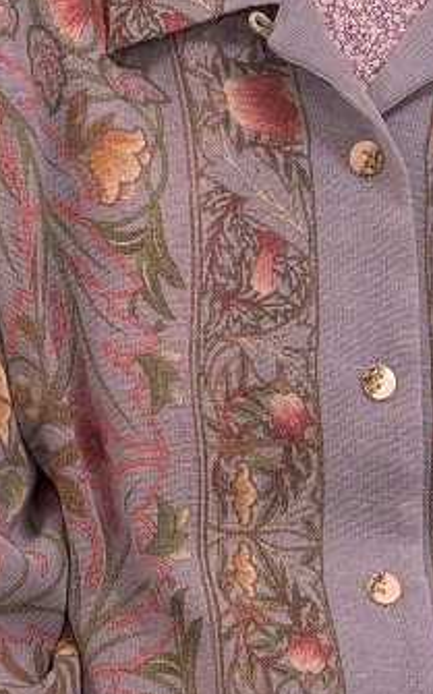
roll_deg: -5.6
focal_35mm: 141
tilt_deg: -20.8
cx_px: 230
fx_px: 2666
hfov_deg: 9.3
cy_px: 342
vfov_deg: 14.8
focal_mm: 5.96
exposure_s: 1/121
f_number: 1.6
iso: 64
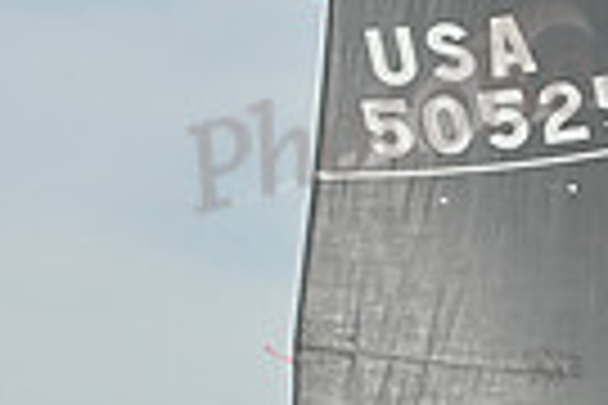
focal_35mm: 300
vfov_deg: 4.5
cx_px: 1058
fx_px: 5066
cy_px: 682
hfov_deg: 6.7
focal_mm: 70
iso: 320
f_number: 11
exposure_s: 1/1250
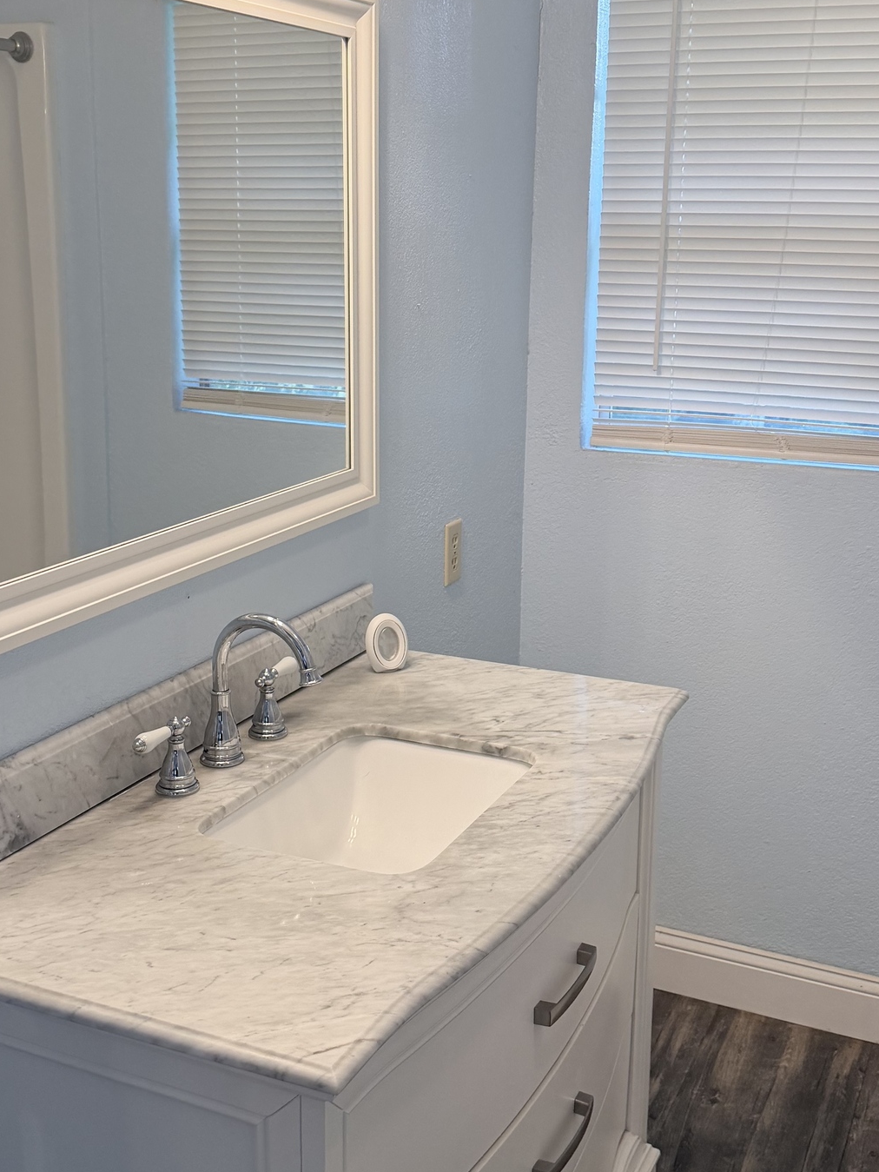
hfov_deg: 35.1
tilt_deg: -14.9
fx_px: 1388
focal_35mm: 41
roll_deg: -0.6
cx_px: 440
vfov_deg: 45.8
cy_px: 566
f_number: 1.78
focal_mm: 6.76
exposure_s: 1/120
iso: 160
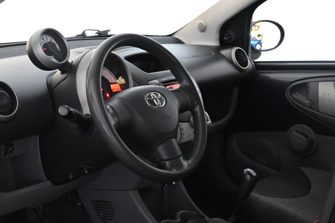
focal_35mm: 54
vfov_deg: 25.1
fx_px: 502
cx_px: 168
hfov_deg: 36.9
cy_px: 112
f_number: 5.3
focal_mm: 36
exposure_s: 1/60
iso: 14400
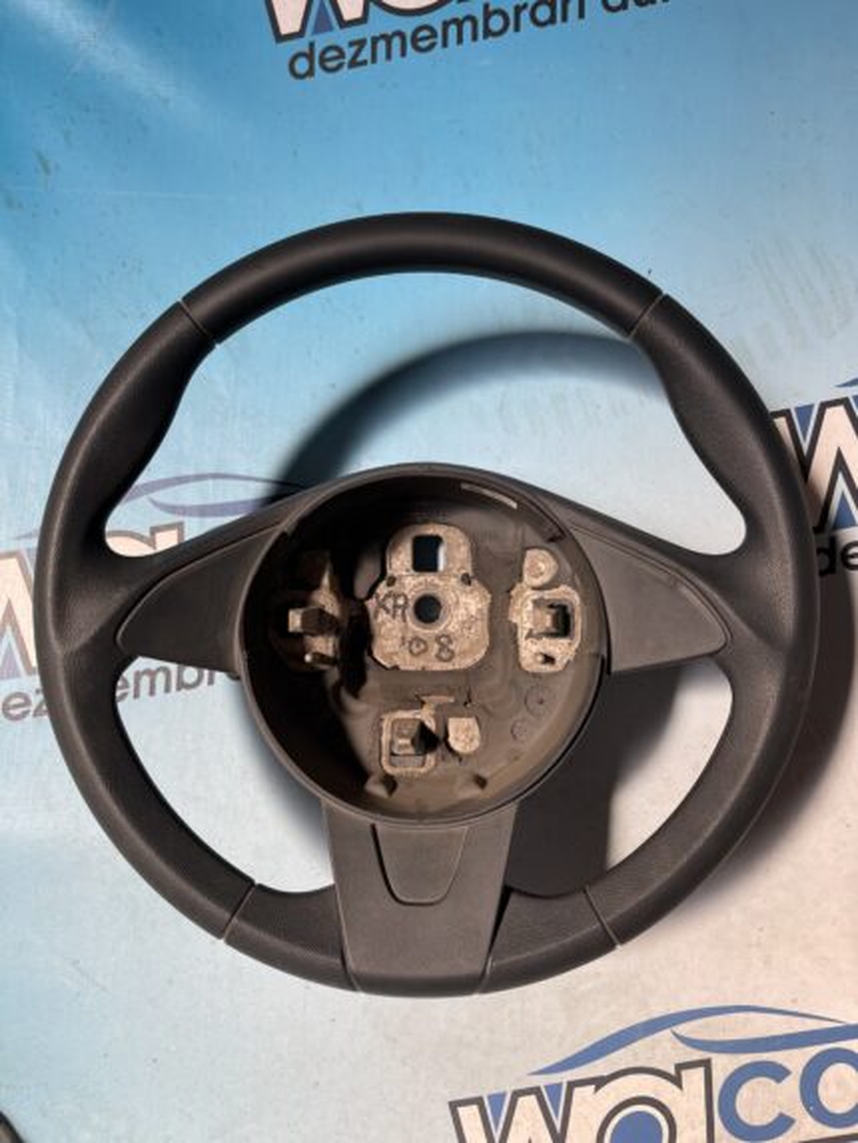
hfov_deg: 53.1
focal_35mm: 26
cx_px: 429
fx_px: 859
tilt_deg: -85.9
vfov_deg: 67.3
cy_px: 572
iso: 40
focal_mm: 5.1
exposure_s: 1/121
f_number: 1.6
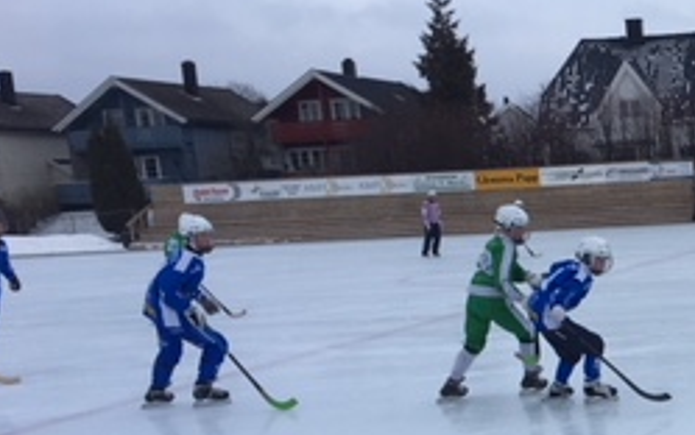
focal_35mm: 79
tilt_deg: -8.6
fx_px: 1497
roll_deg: +3.3
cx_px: 862
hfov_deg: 23.6
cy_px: 455
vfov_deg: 16.2
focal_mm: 4.15
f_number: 2.2
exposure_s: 1/845
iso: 25
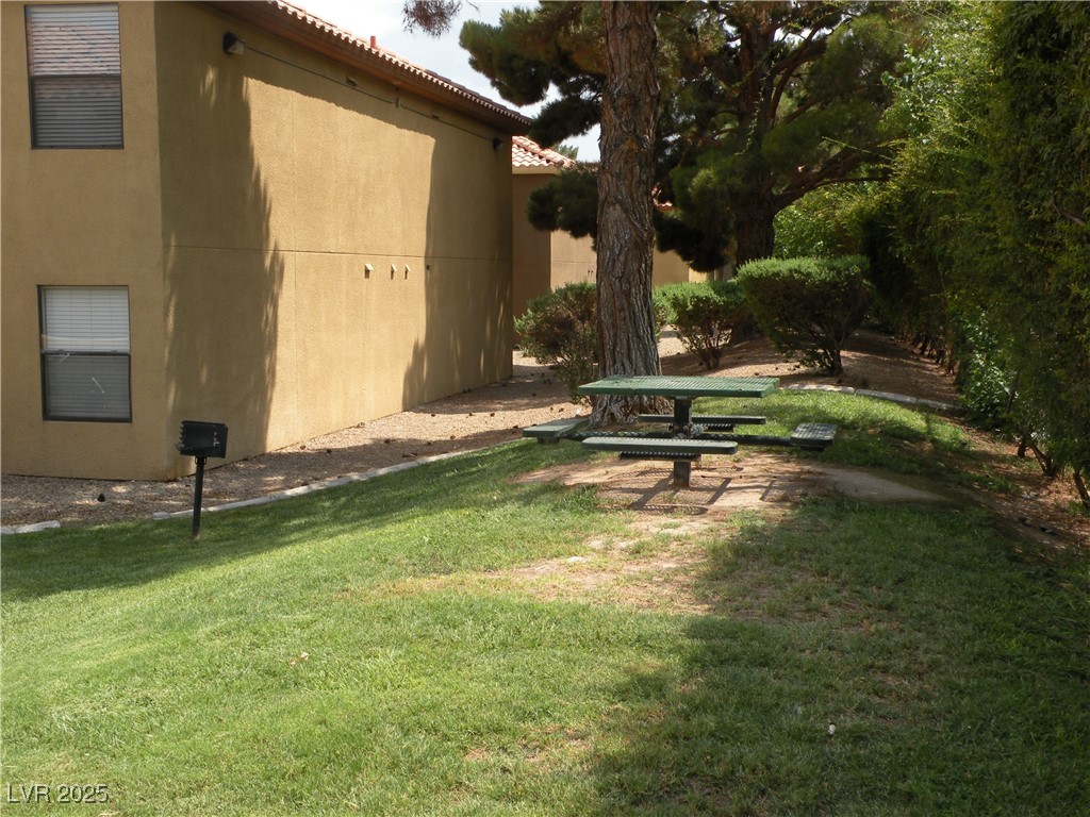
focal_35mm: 42
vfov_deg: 34.3
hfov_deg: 44.8
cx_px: 545
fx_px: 1323
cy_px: 408
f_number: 5.6
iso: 64
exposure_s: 1/176
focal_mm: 7.4
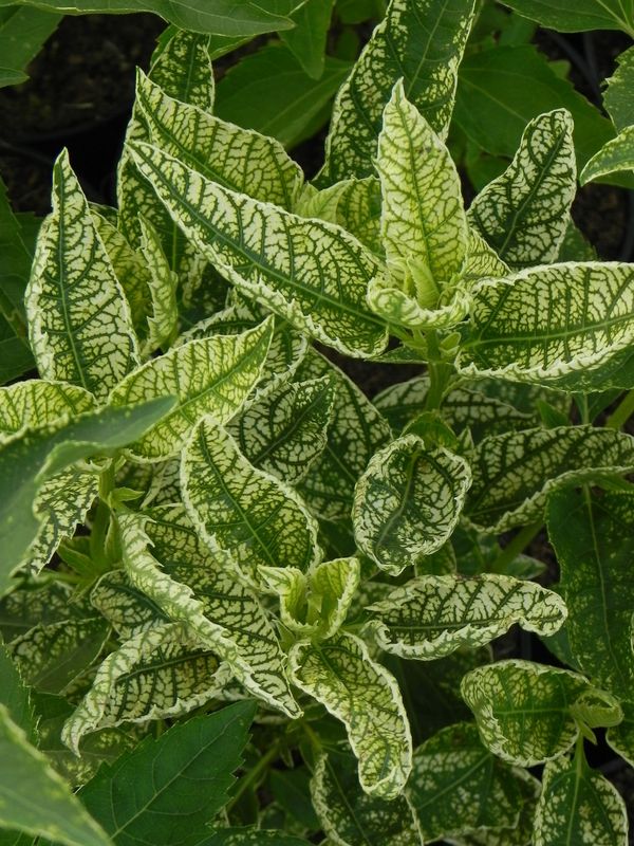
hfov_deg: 10.3
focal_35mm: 144
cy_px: 423
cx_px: 317
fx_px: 3517
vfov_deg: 13.7
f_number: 5
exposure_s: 1/25
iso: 160
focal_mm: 25.7
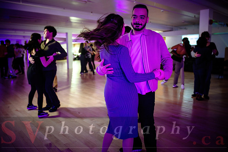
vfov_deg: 46.4
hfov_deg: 65.5
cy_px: 76
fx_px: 177
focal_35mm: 28
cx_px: 114
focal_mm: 28
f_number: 2
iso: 2000
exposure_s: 1/125
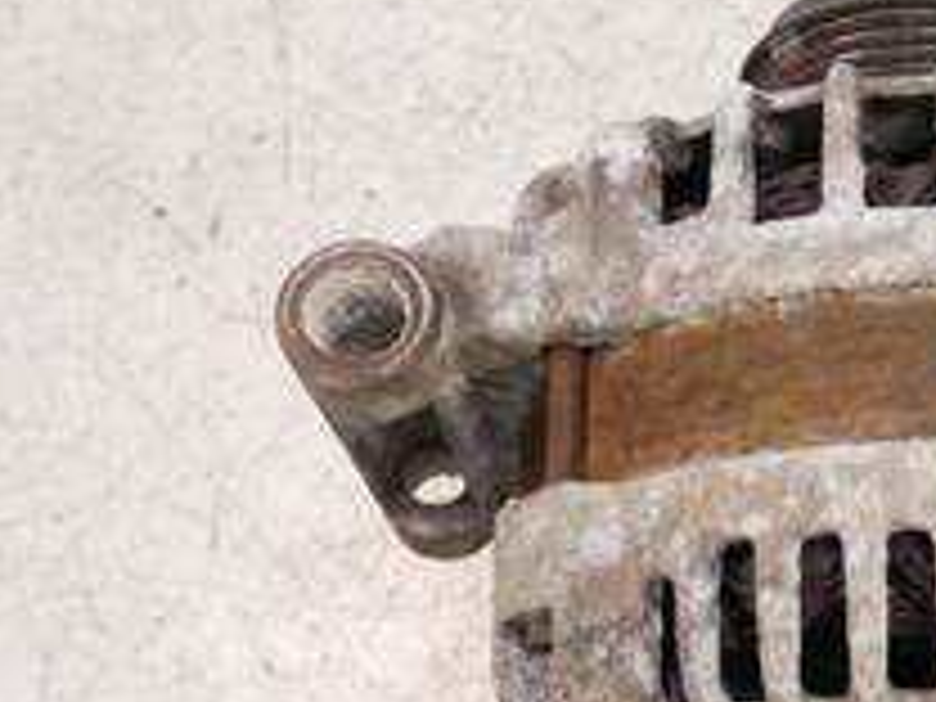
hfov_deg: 30.1
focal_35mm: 60
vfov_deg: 24.2
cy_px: 526
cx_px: 927
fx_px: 1622
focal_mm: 13
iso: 800
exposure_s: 1/60
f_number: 3.5
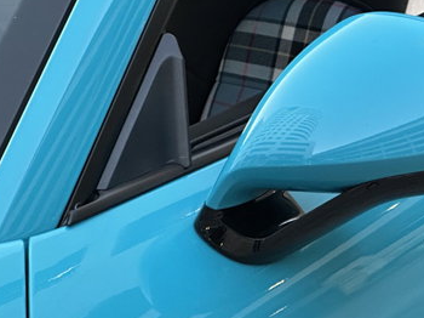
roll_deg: -0.8
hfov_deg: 11.7
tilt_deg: -15.4
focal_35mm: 169
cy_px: 16
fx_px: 2069
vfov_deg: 8.7
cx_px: 333
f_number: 2.8
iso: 500
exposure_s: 1/60
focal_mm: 9
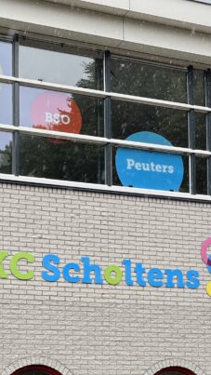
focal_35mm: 72
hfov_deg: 16.7
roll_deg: +1.1
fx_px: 715
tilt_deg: +8.4
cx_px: 44
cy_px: 313
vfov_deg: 28.6
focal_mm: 5.1
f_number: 1.6
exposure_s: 1/515
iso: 50
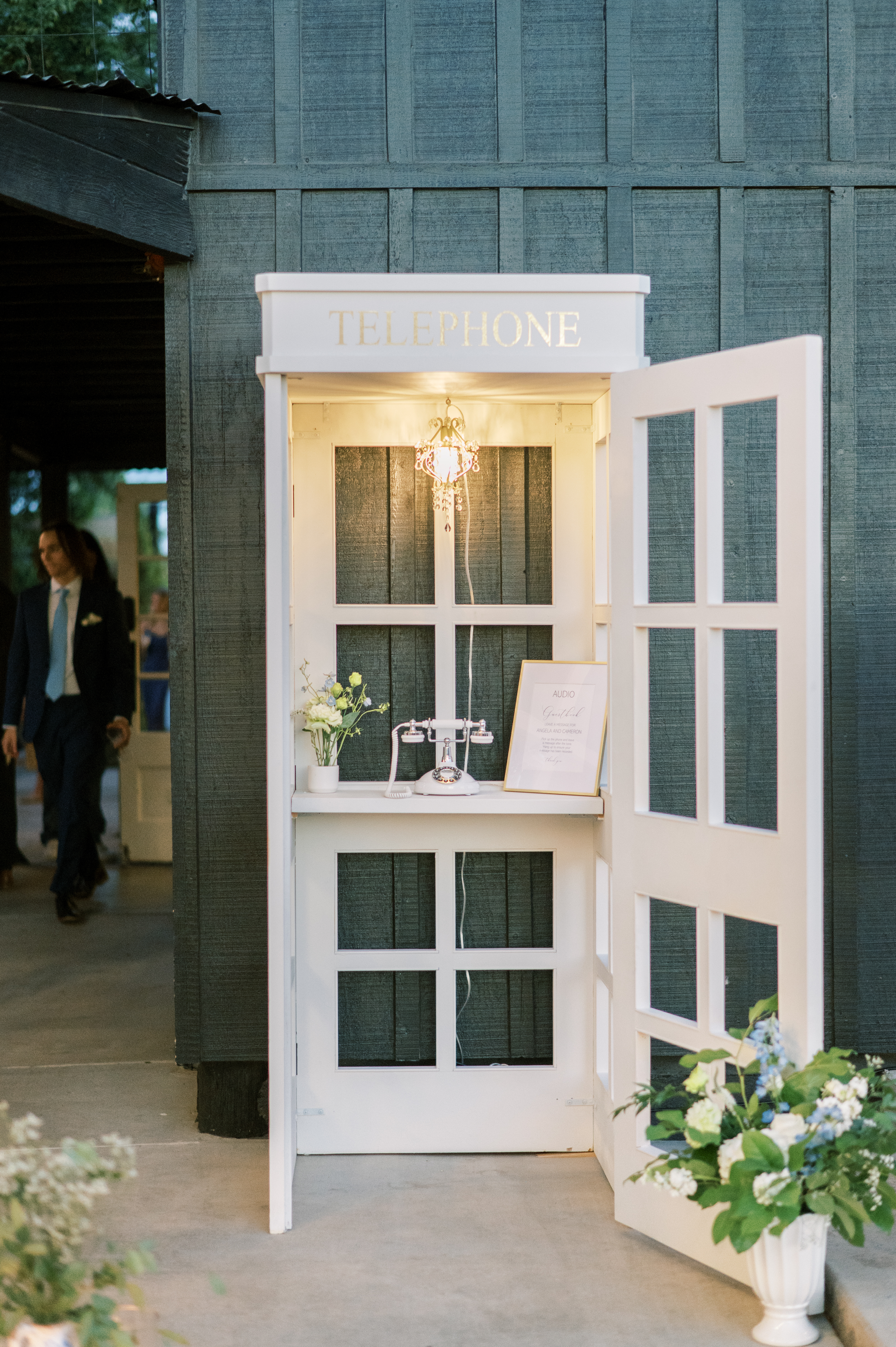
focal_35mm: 58
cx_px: 448
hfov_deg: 23.3
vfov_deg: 34.5
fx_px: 2168
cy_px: 674
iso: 2000
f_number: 1.4
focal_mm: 58
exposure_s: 1/400
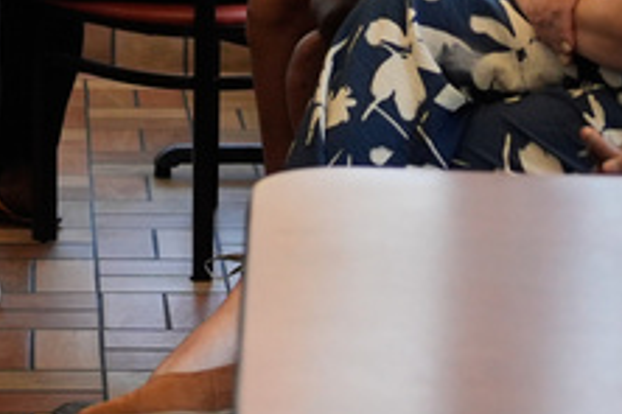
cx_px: 67
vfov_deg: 7.9
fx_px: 2954
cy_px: -112
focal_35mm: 171
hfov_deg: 11.9
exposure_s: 1/1600
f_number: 2.8
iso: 800
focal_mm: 37
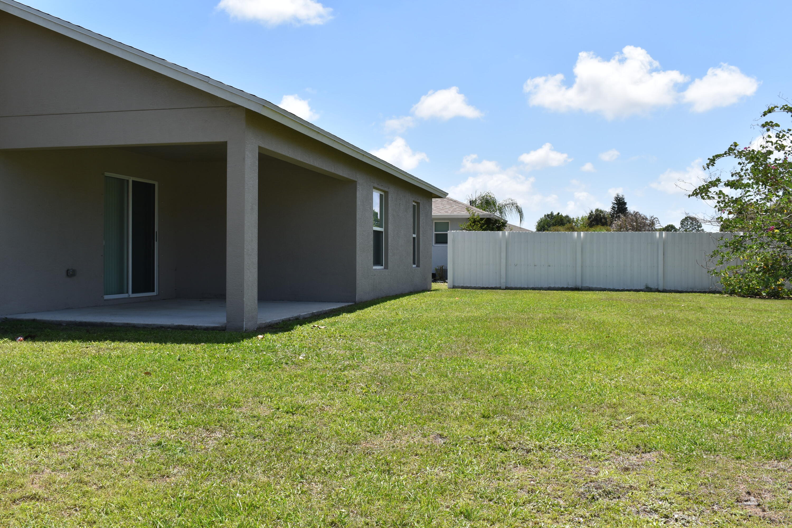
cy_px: 264
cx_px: 396
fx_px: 825
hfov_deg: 51.3
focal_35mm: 38
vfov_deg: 35.5
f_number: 9
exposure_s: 1/200
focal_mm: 25
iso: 100
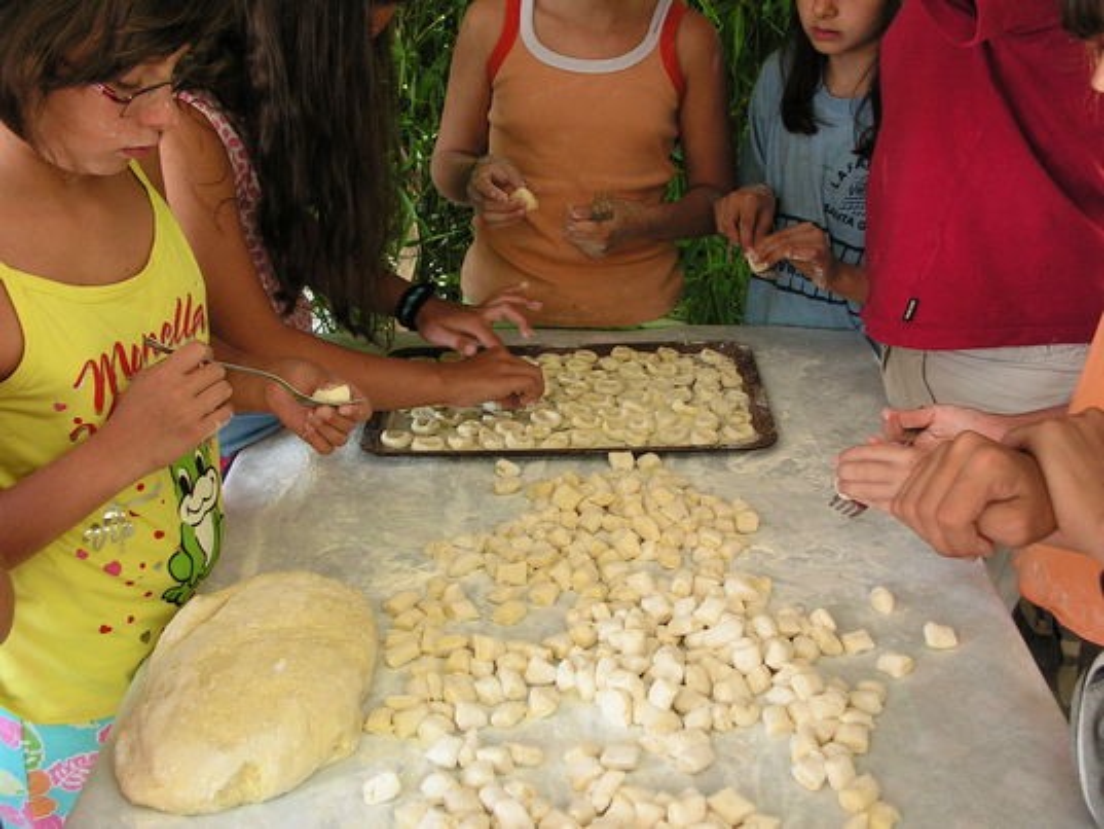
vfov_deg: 31.5
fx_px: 1467
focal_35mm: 46
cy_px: 414
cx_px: 552
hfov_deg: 41.2
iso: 125
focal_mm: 7.8
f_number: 3.2
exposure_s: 1/40
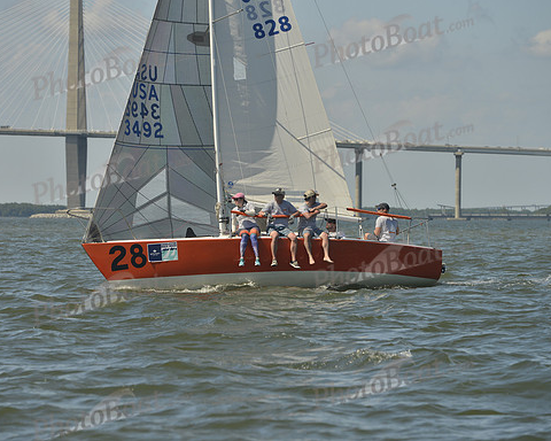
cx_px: 254
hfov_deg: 11.3
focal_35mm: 170
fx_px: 2772
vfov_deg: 9.1
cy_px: 220
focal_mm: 150
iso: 280
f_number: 6.3
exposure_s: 1/1250
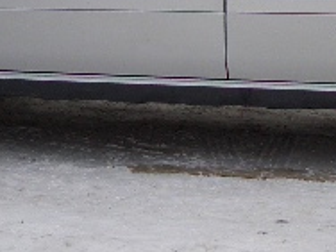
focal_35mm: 119
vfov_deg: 12.3
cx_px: 243
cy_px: 2
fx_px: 1155
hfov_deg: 16.5
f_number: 2.6
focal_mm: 5.8
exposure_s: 1/250
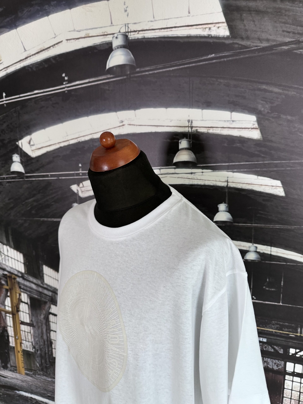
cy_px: 202
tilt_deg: -12.4
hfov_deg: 56.8
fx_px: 280
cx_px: 152
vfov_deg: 71.6
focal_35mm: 24
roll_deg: +1.0
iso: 200
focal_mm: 6.86
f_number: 1.78
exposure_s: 1/62
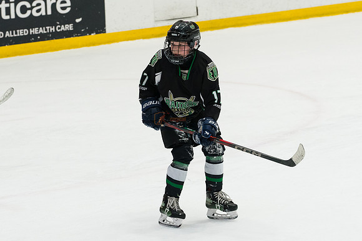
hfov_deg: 11.2
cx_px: 160
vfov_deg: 7.5
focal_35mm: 183
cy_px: 151
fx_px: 1839
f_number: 4.5
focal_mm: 89
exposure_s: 1/500
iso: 2000
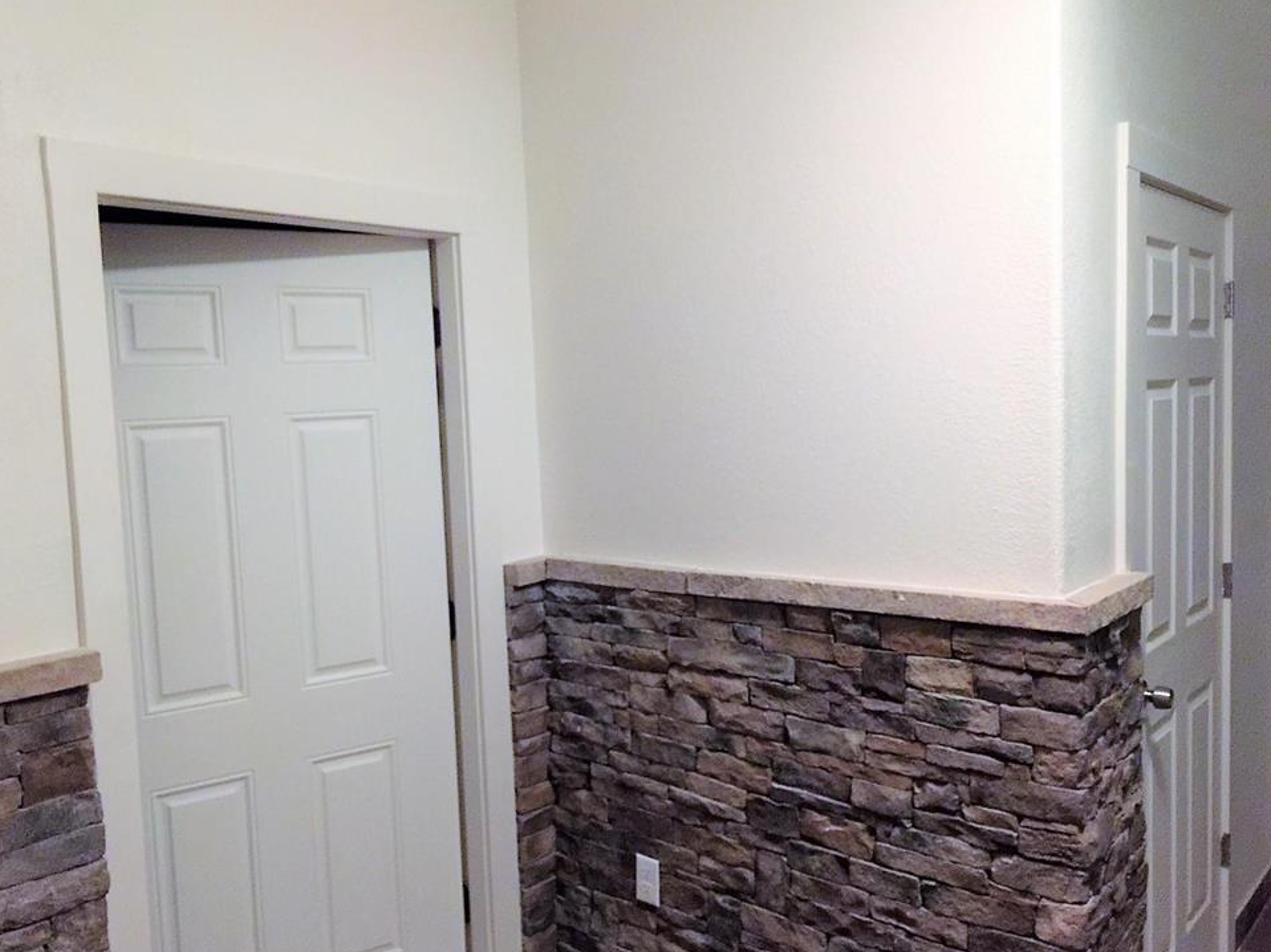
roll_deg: +1.3
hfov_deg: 58.3
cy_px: 500
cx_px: 597
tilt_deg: -6.3
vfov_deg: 45.4
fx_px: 1138
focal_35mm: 31
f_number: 2.2
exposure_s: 1/4
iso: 125
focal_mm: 4.15
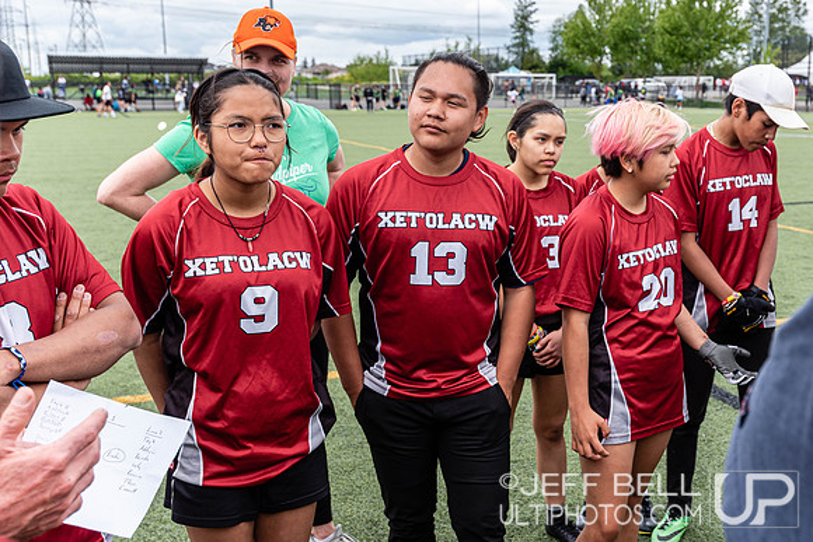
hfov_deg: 43.6
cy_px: 271
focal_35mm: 45
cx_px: 517
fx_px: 1006
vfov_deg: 30.2
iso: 160
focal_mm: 35
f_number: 5.6
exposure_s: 1/400
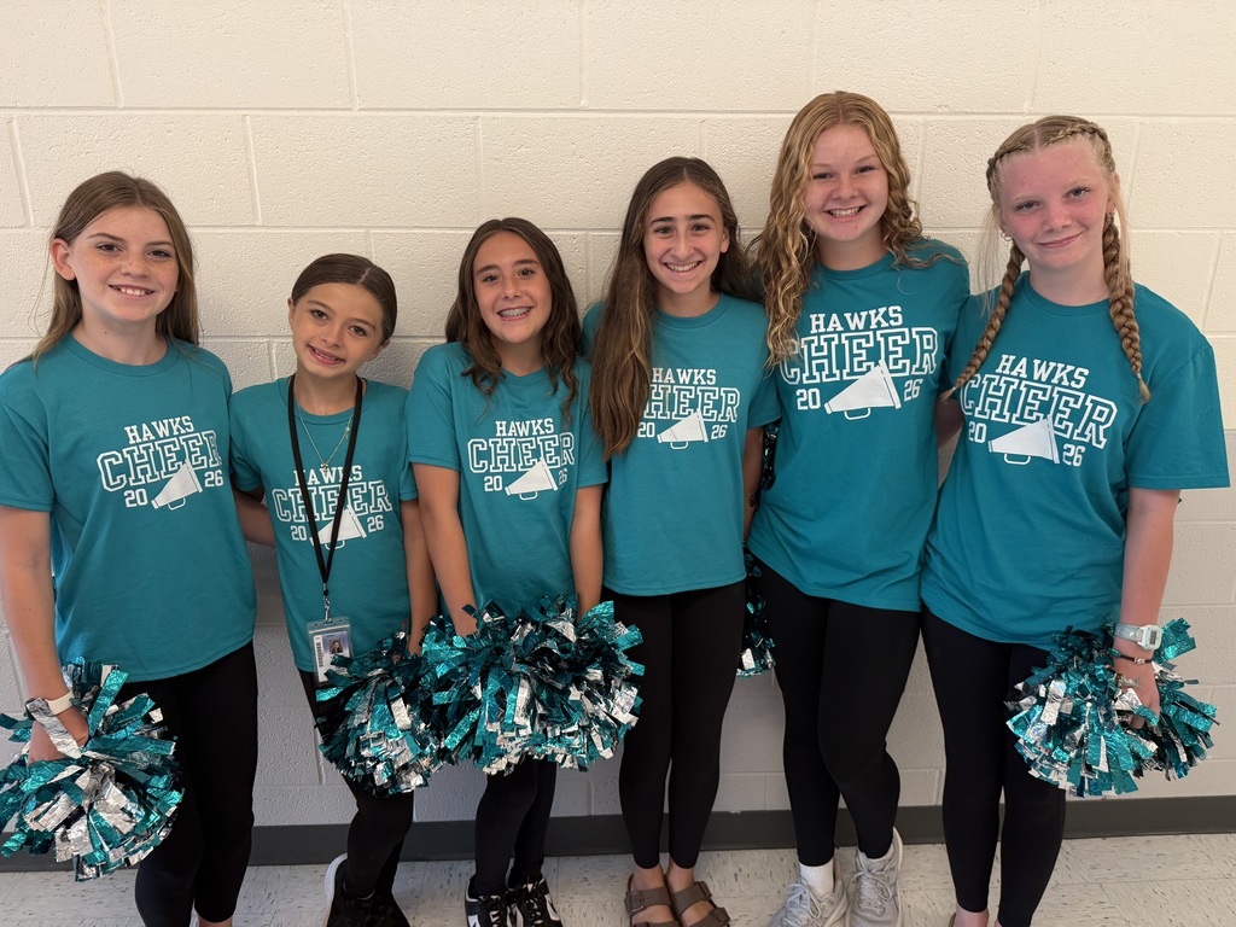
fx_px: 857
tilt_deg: -17.9
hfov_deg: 71.6
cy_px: 464
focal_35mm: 24
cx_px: 618
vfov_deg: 56.8
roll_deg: -0.4
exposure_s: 1/60
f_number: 1.78
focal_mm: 6.76
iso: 200
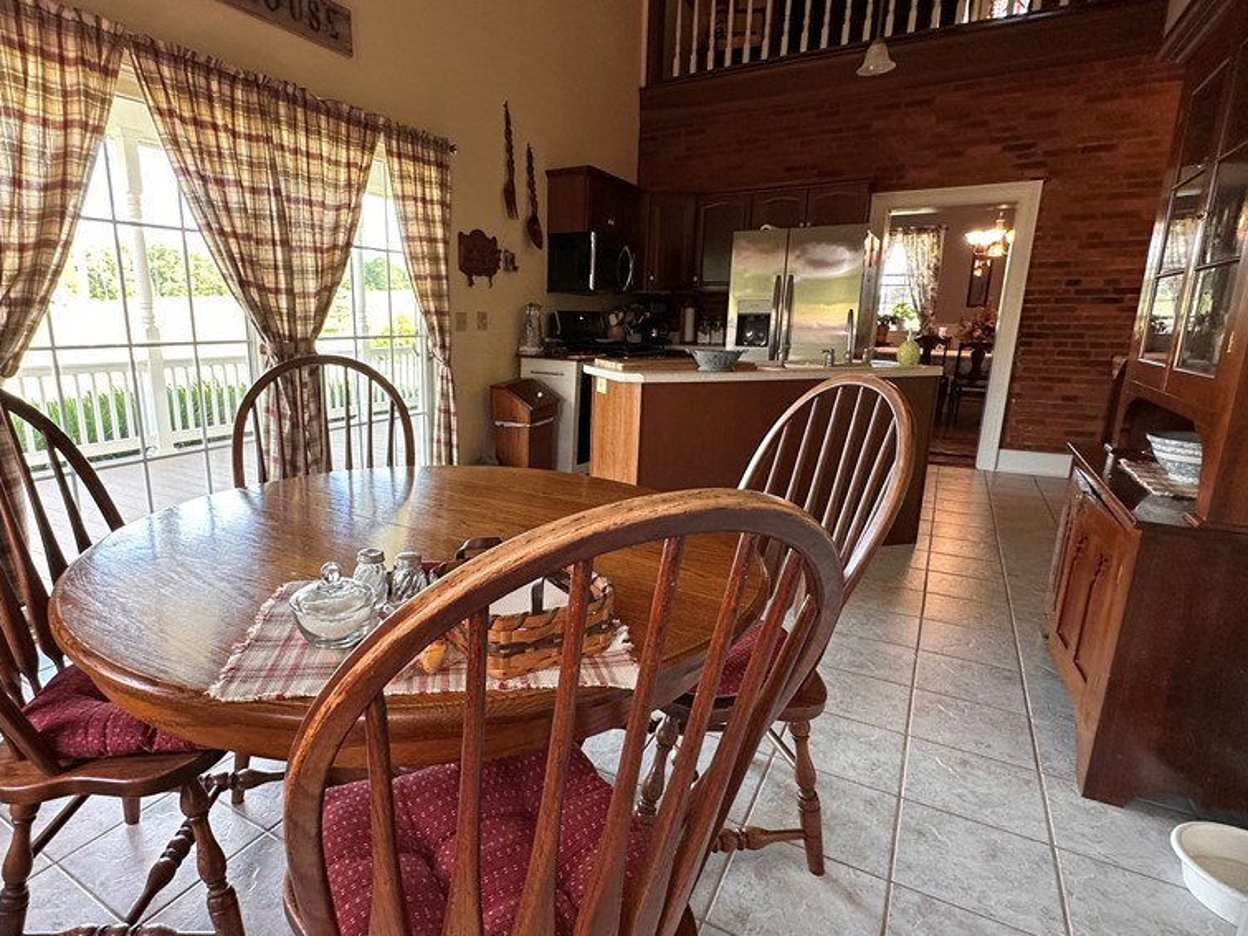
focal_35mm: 19
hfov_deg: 84.0
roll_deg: -0.2
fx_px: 685
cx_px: 524
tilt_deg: -13.2
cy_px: 476
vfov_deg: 68.7
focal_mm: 2.22
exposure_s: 1/120
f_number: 2.2
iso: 200
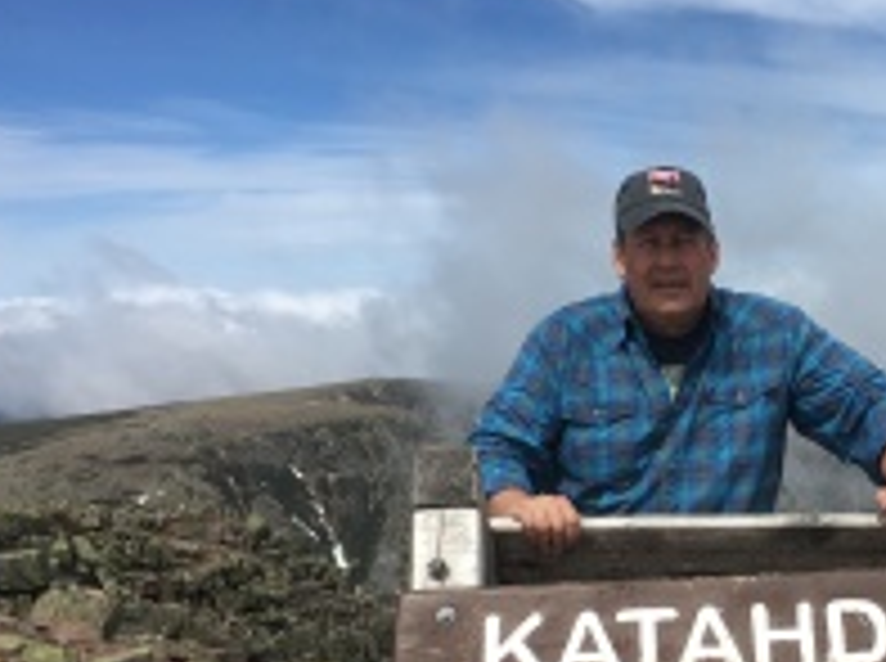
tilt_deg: -9.8
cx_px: 756
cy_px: 554
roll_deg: +0.7
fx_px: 1380
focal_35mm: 54
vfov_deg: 26.3
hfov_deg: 34.1
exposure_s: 1/2564
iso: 25
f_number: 2.2
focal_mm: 4.15
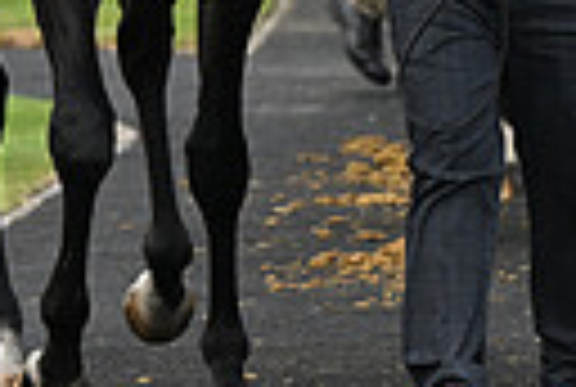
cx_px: 126
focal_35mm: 836
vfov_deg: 1.7
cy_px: -340
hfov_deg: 2.5
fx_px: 13407
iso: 640
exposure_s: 1/400
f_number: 5.6
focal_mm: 185
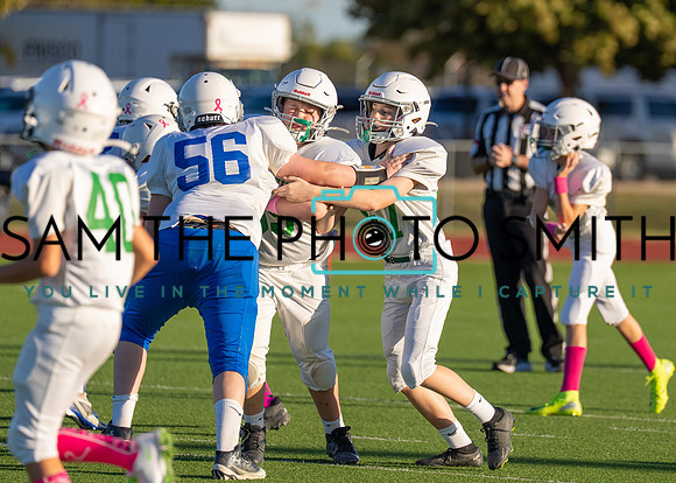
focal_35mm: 343
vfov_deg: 4.2
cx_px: 439
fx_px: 6587
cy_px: 196
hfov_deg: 5.9
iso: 320
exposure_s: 1/4000
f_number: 2.8
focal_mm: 200
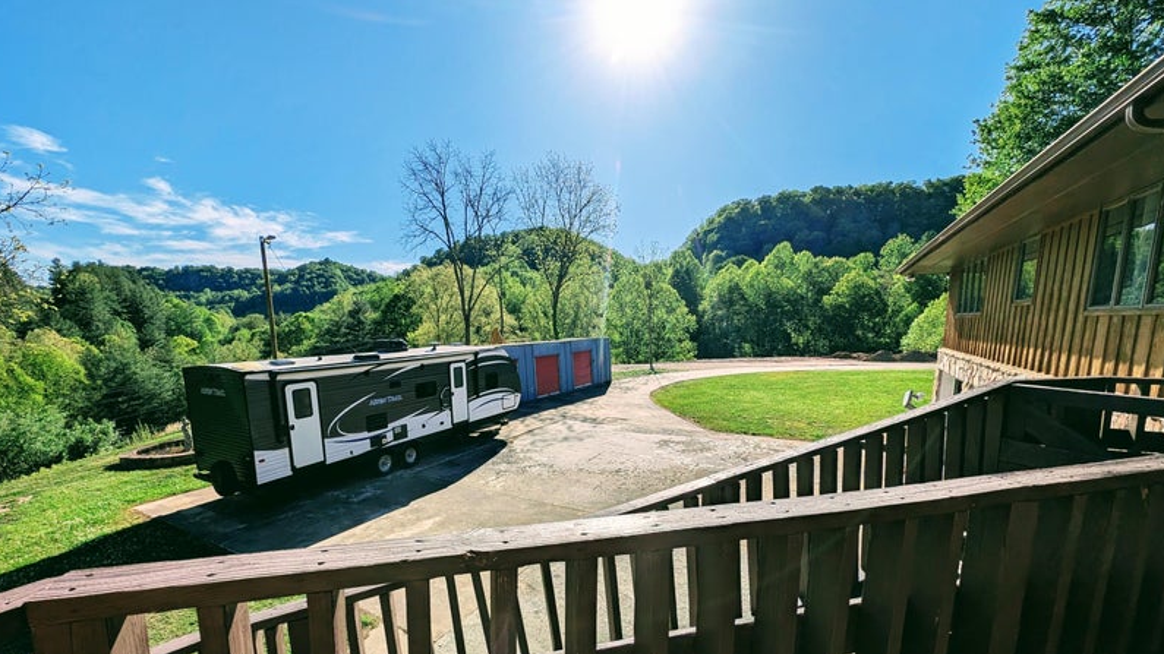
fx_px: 432
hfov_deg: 106.7
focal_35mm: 14
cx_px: 555
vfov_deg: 73.4
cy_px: 395
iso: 44
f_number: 1.95
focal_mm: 2.23
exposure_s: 1/4016
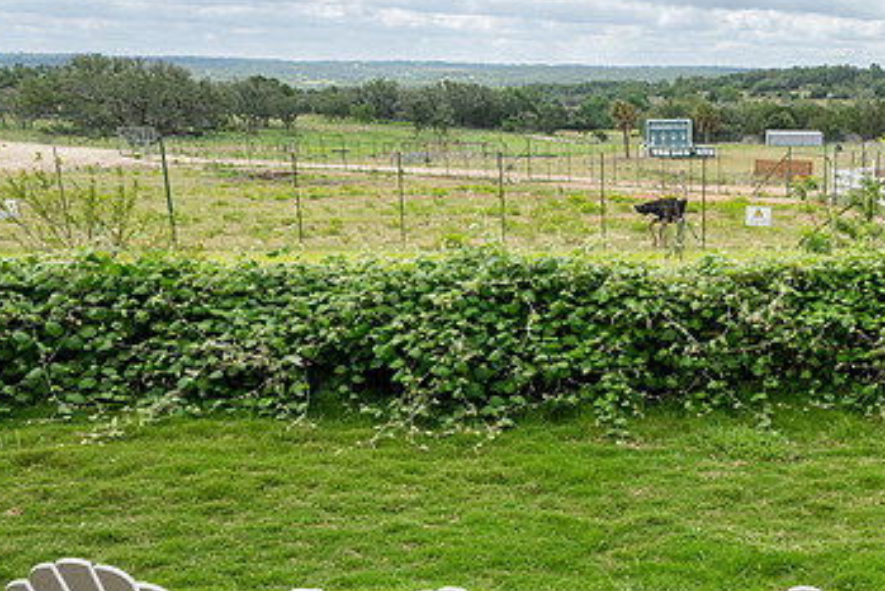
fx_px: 1156
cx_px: 785
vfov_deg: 28.1
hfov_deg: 39.1
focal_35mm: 47
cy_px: 474
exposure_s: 1/640
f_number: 7.1
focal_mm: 24
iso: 200
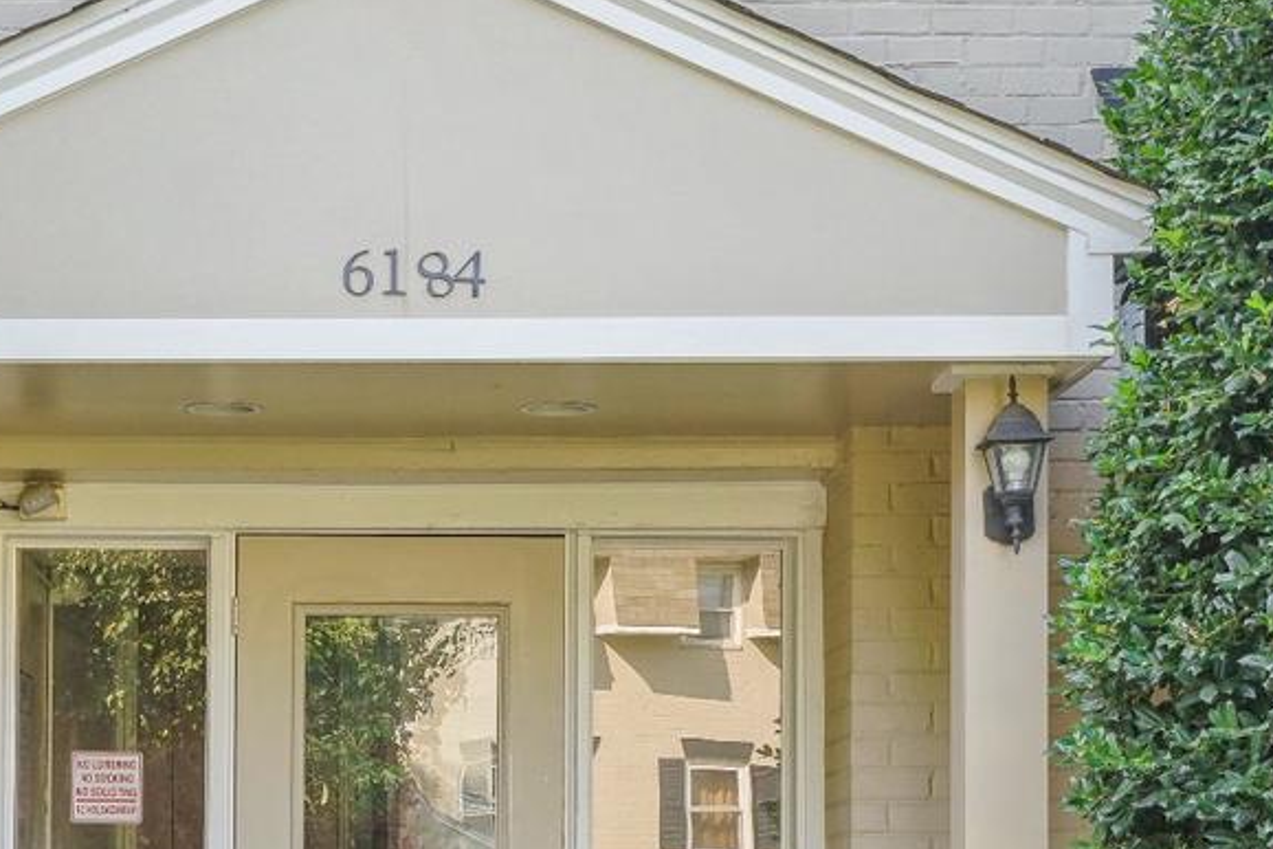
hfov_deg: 23.3
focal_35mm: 87
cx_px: 424
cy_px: 801
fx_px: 3076
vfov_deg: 15.5
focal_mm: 35
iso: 640
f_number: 9
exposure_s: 1/100
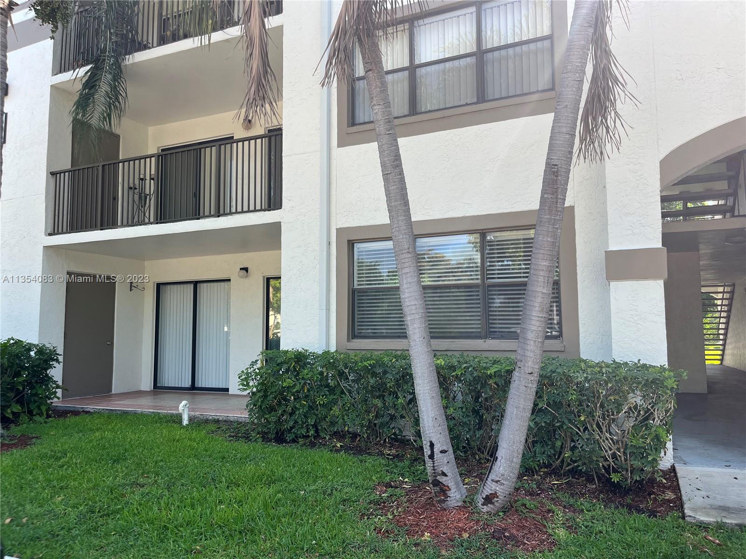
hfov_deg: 67.3
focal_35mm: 26
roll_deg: +1.1
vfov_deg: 53.1
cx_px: 373
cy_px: 280
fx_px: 560
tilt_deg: +4.1
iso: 50
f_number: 1.6
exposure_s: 1/727
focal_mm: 5.1
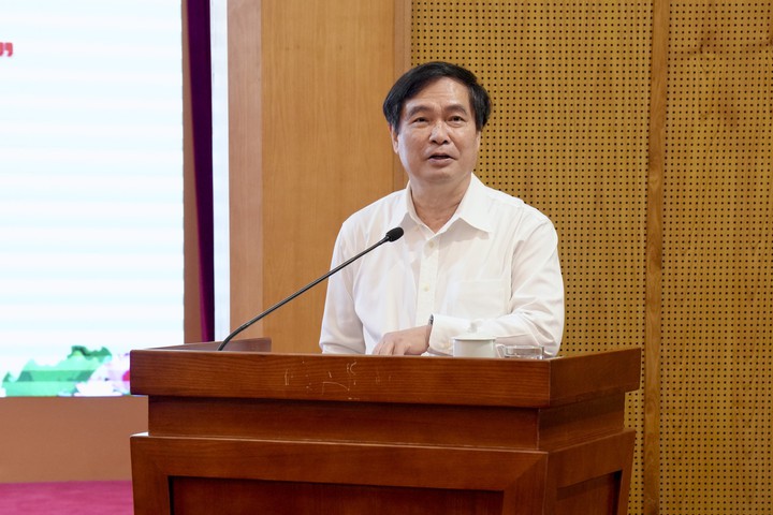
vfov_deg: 15.7
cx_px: 386
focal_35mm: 87
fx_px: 1868
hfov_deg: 23.4
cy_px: 258
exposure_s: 1/160
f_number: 4
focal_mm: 58
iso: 1600
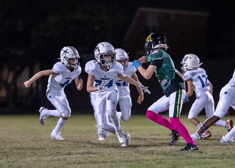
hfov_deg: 7.3
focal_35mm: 277
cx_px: 160
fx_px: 1846
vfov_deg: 5.2
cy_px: 94
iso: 4000
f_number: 1.8
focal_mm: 135
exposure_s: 1/1000
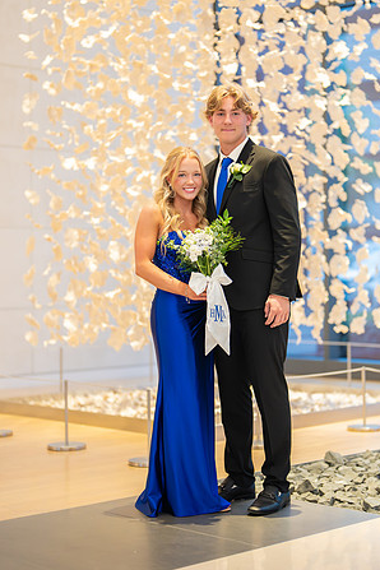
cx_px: 237
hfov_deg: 17.5
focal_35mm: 78
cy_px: 292
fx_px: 1235
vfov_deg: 26.0
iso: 1000
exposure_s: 1/640
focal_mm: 50
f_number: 1.2
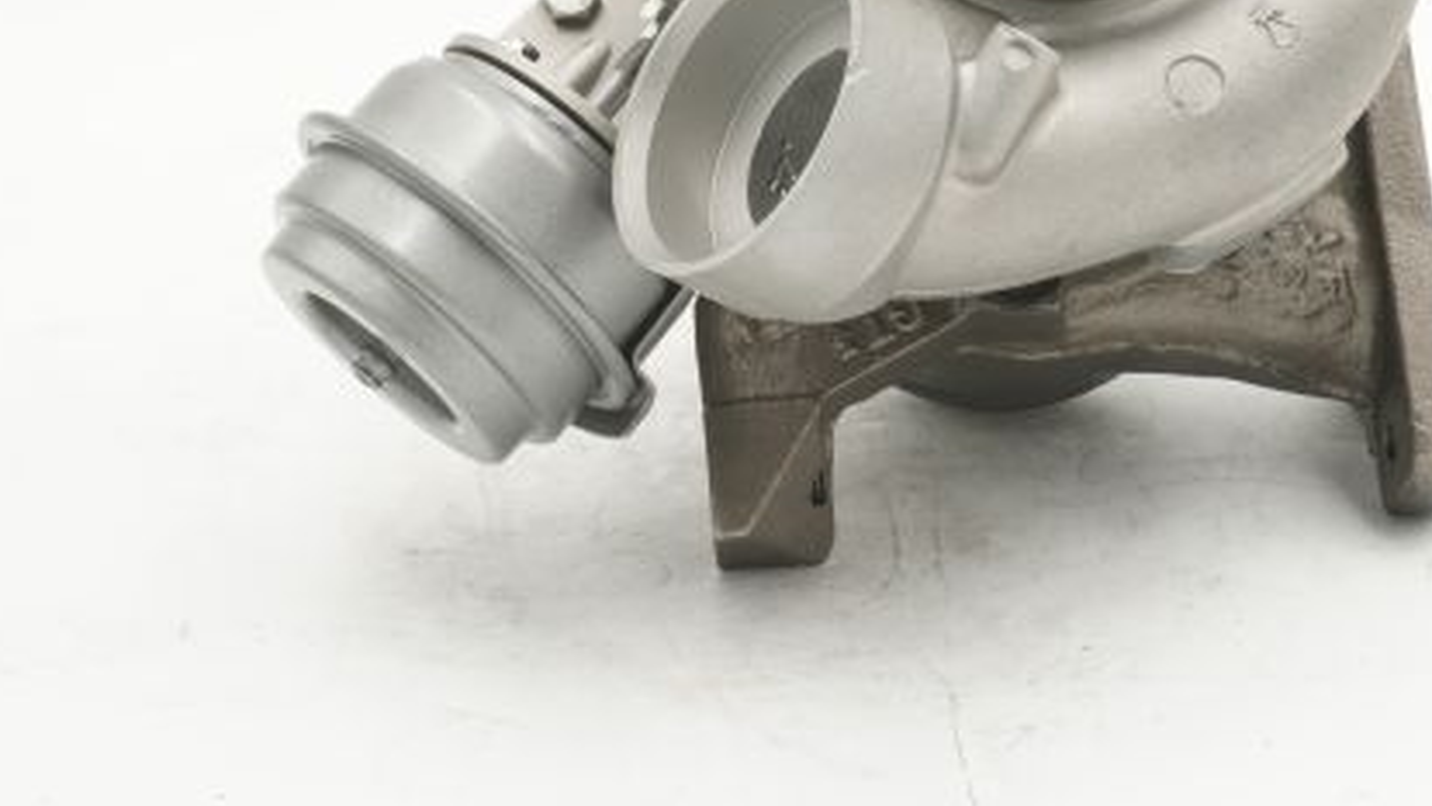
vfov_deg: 13.6
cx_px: 778
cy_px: -7
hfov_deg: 24.2
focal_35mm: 88
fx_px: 3342
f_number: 16
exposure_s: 1/3
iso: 100
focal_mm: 29
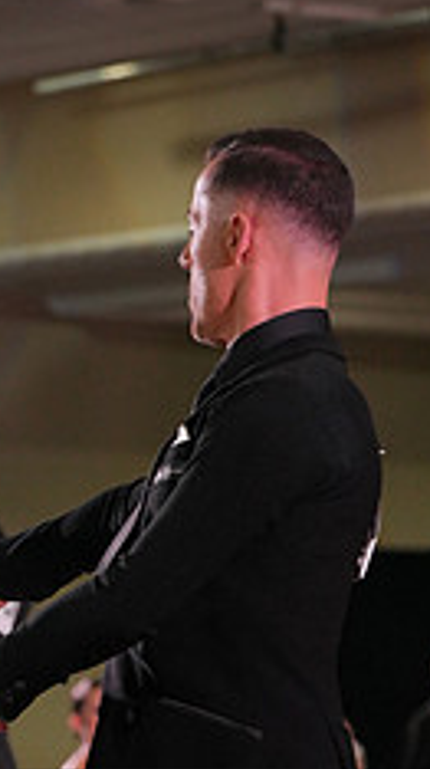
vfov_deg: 8.0
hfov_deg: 4.5
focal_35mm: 268
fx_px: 5452
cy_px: 881
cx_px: -126
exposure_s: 1/500
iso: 1600
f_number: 4
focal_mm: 103
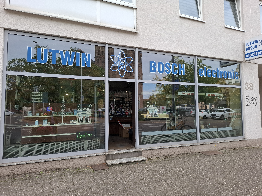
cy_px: 98
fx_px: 174
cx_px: 131
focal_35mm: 23
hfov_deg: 73.9
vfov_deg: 58.9
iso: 50
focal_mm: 5.54
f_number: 1.8
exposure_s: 1/363
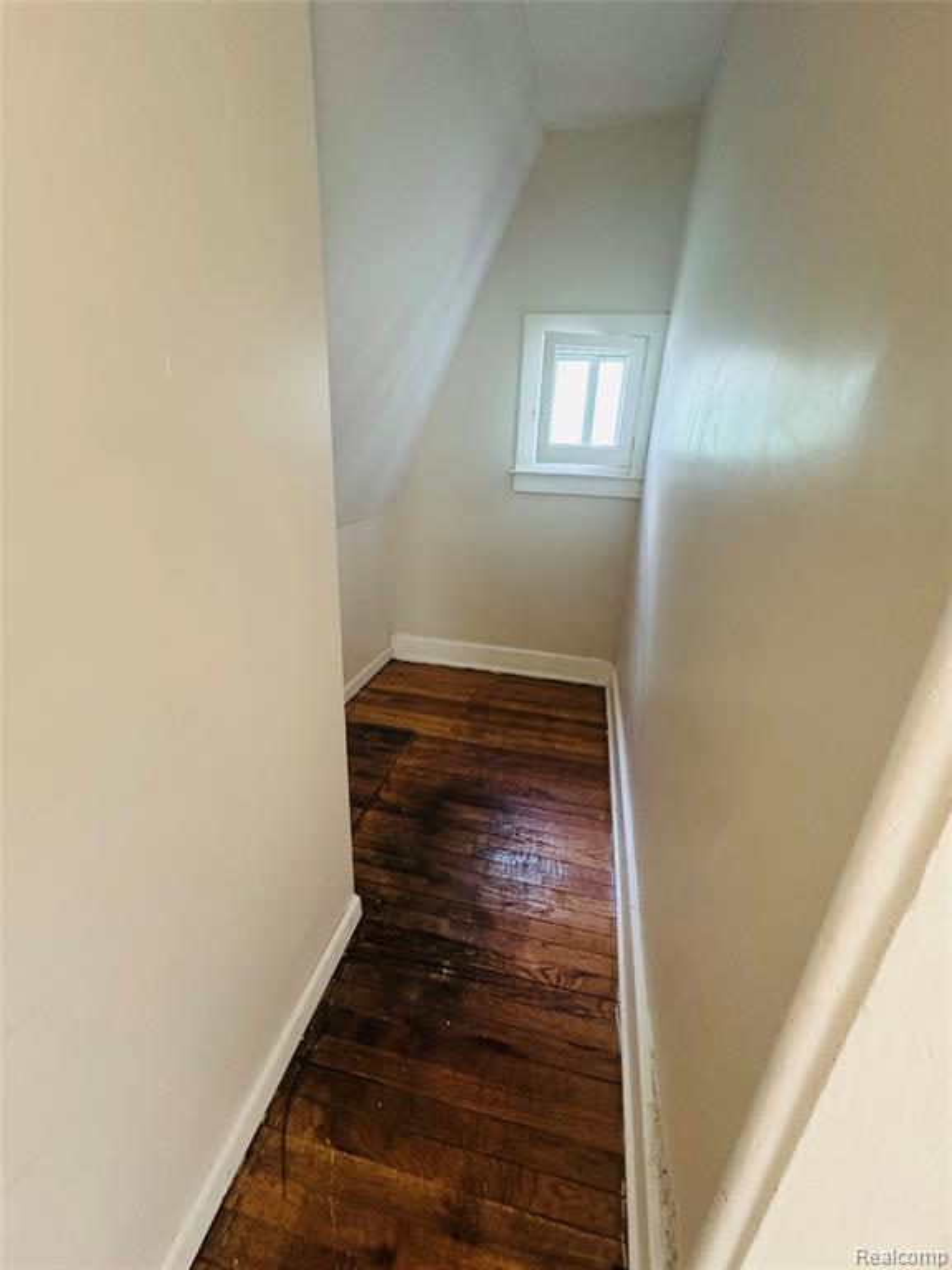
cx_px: 476
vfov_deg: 102.1
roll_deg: -1.0
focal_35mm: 14
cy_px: 635
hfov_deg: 85.7
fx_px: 513
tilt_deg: -19.7
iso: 640
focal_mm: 2.22
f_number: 2.2
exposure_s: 1/60
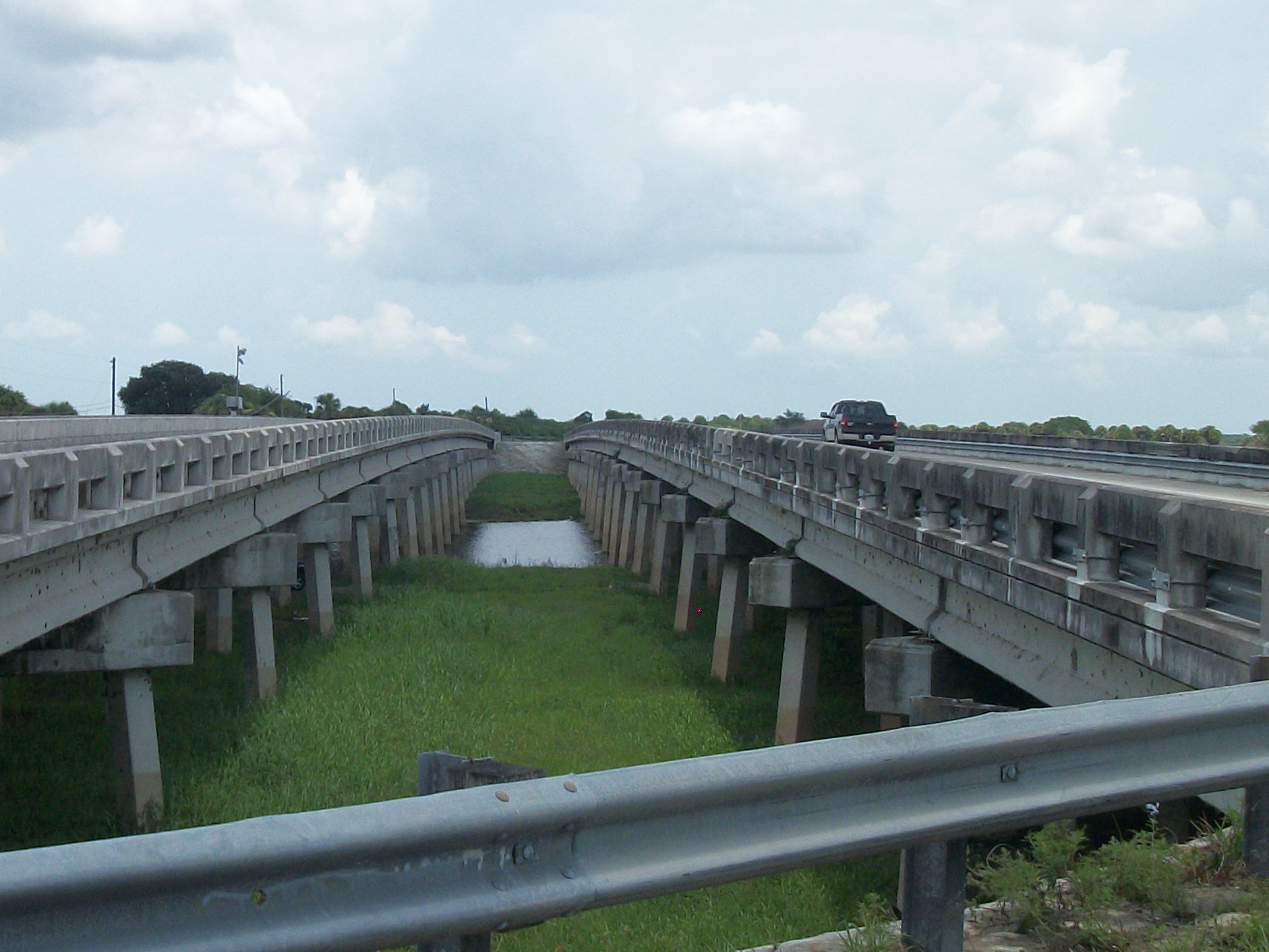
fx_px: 2493
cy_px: 494
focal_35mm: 68
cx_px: 376
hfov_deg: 28.3
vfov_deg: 21.6
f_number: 8.8
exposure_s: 1/200
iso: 80
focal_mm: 5.7
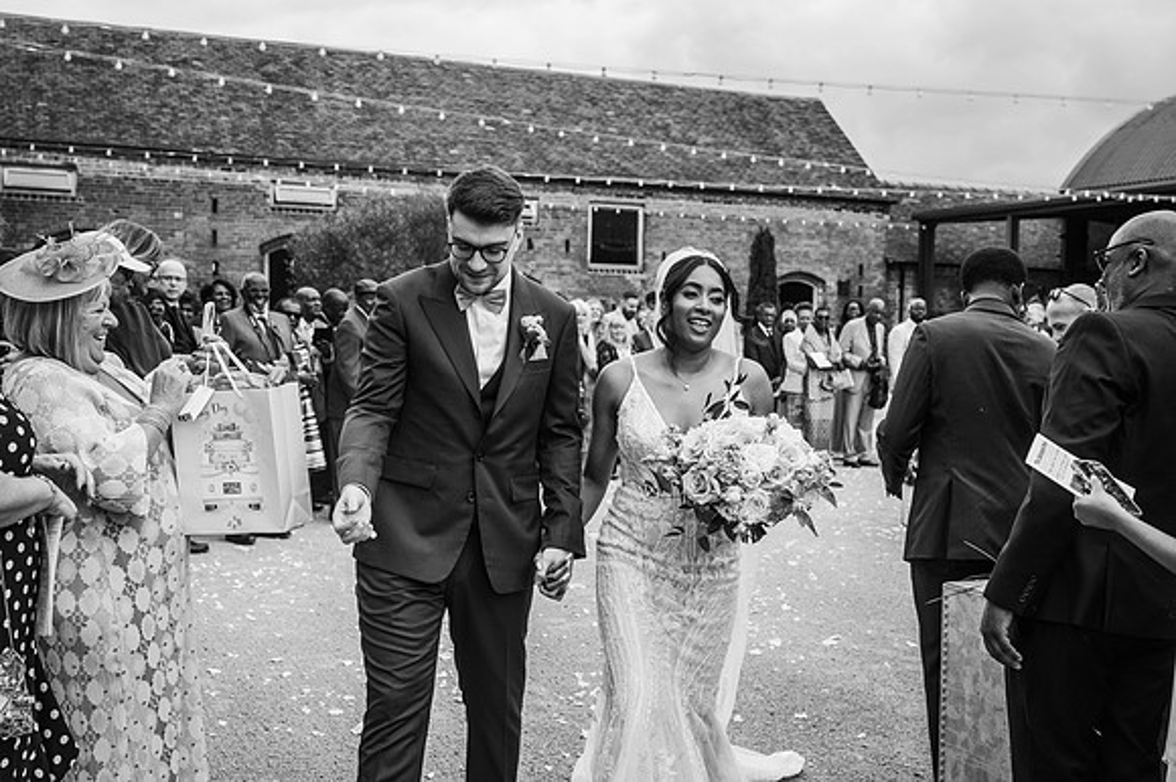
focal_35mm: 42
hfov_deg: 46.4
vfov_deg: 31.9
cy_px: 391
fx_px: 1371
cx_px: 588
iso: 250
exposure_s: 1/1000
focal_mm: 42
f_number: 5
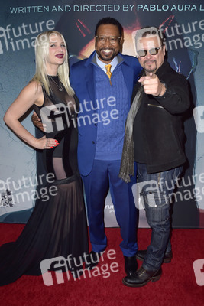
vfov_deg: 65.5
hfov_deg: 46.4
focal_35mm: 28
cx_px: 102
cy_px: 153
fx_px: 238
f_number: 7.1
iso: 250
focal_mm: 28
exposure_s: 1/250
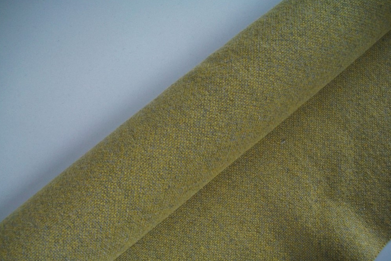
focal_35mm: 34
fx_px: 369
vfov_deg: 38.9
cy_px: 140
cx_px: 194
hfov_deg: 55.8
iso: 160
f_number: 2.9
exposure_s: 1/20
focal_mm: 5.7
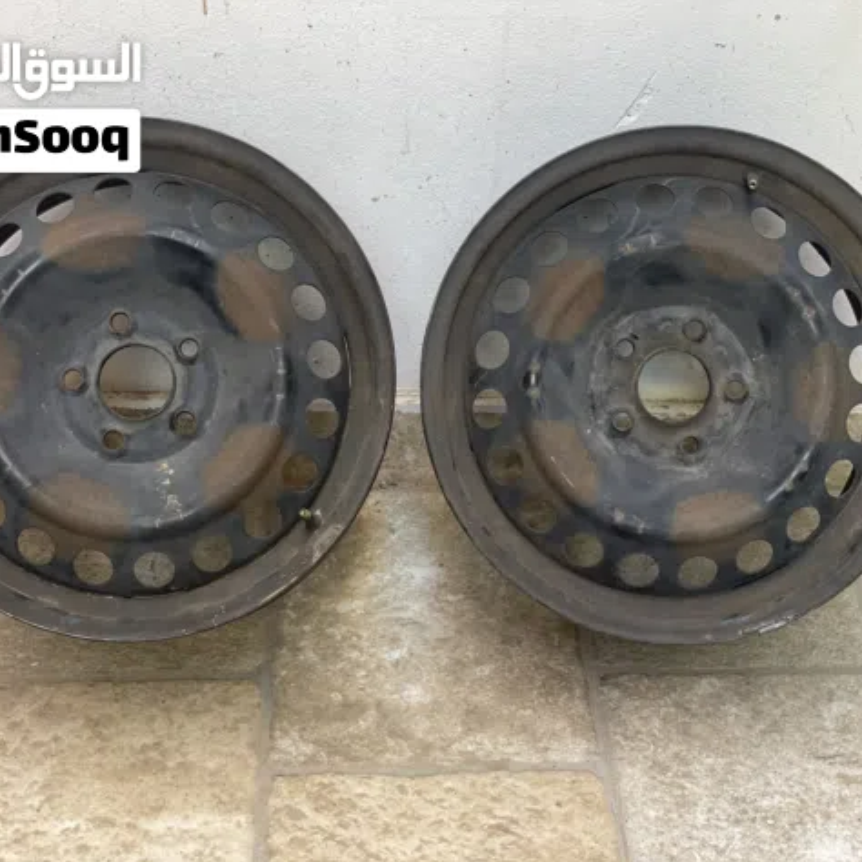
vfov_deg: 27.7
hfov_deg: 27.7
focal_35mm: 62
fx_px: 1747
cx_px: 415
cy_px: 435
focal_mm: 6
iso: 125
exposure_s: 1/122
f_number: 2
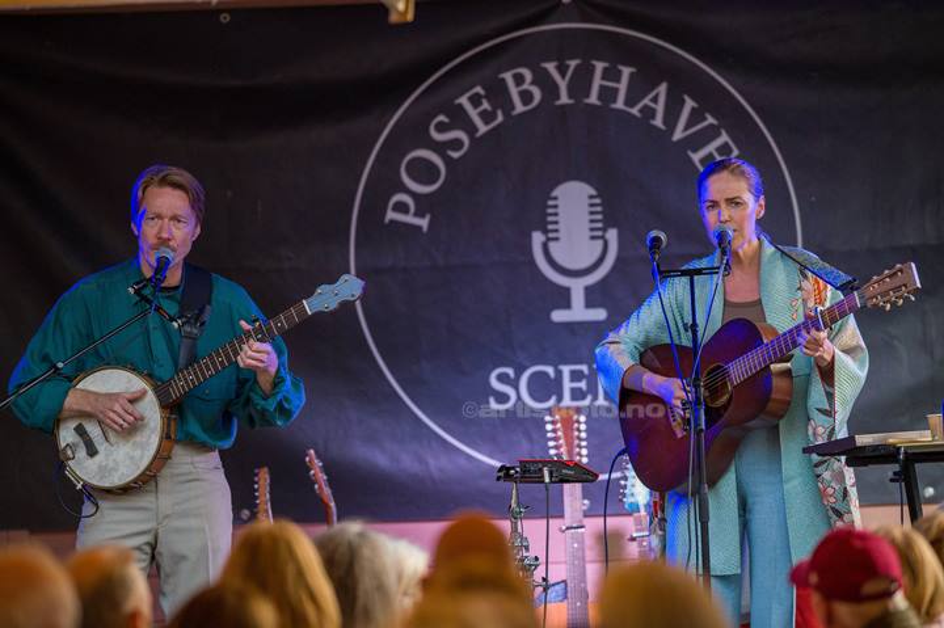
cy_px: 314
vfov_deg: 4.6
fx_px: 7861
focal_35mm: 300
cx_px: 472
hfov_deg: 6.9
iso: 2000
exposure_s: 1/1000
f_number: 2.8
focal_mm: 300
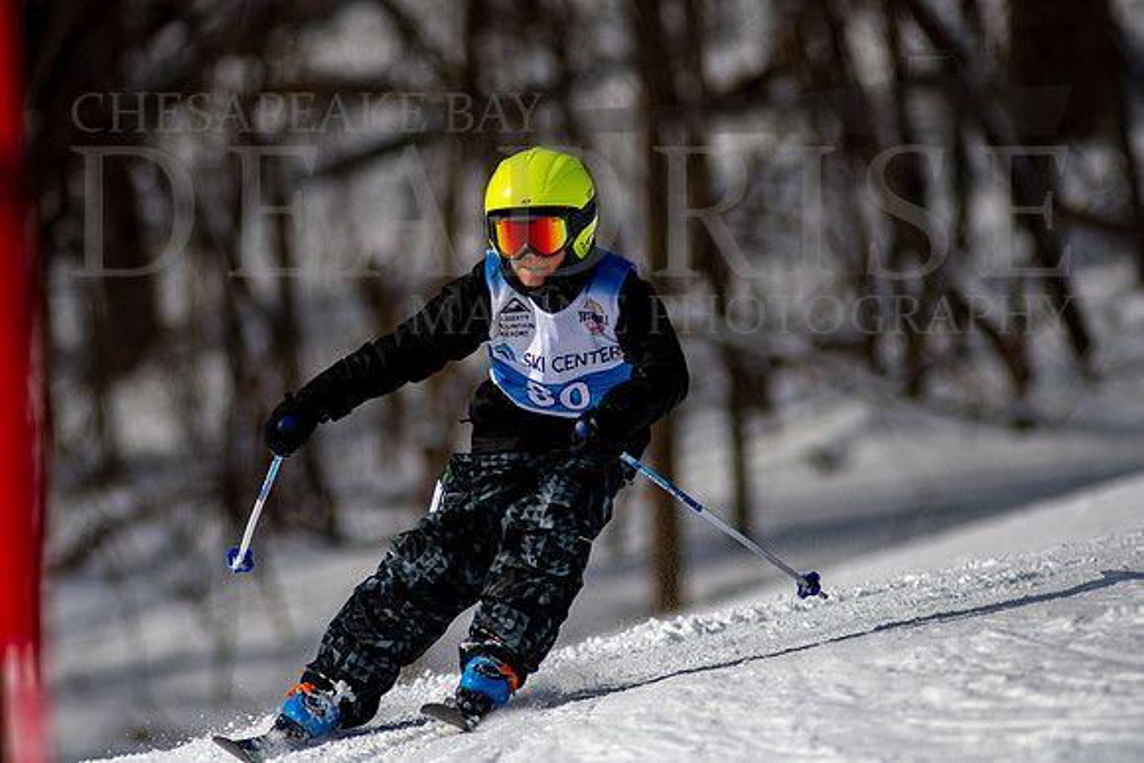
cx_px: 572
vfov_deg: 3.1
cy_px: 382
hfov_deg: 4.6
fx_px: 14303
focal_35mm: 450
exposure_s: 1/8000
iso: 100
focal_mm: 300
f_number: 2.8
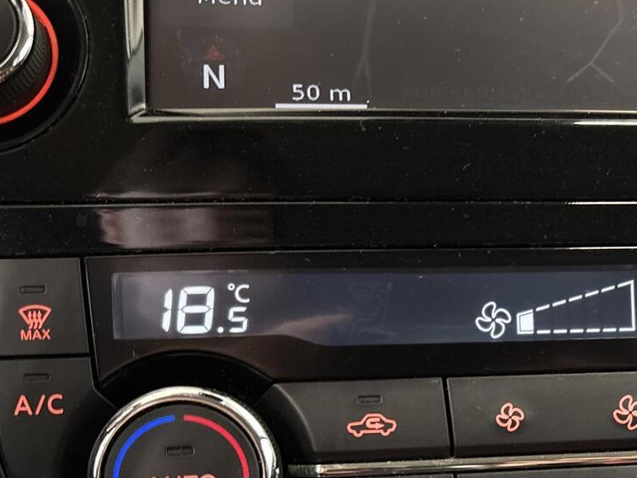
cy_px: 392
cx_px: 524
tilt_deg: -23.1
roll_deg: -3.4
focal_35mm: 51
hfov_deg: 36.0
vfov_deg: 27.9
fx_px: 939
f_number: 1.6
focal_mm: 5.96
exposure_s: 1/28
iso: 1000
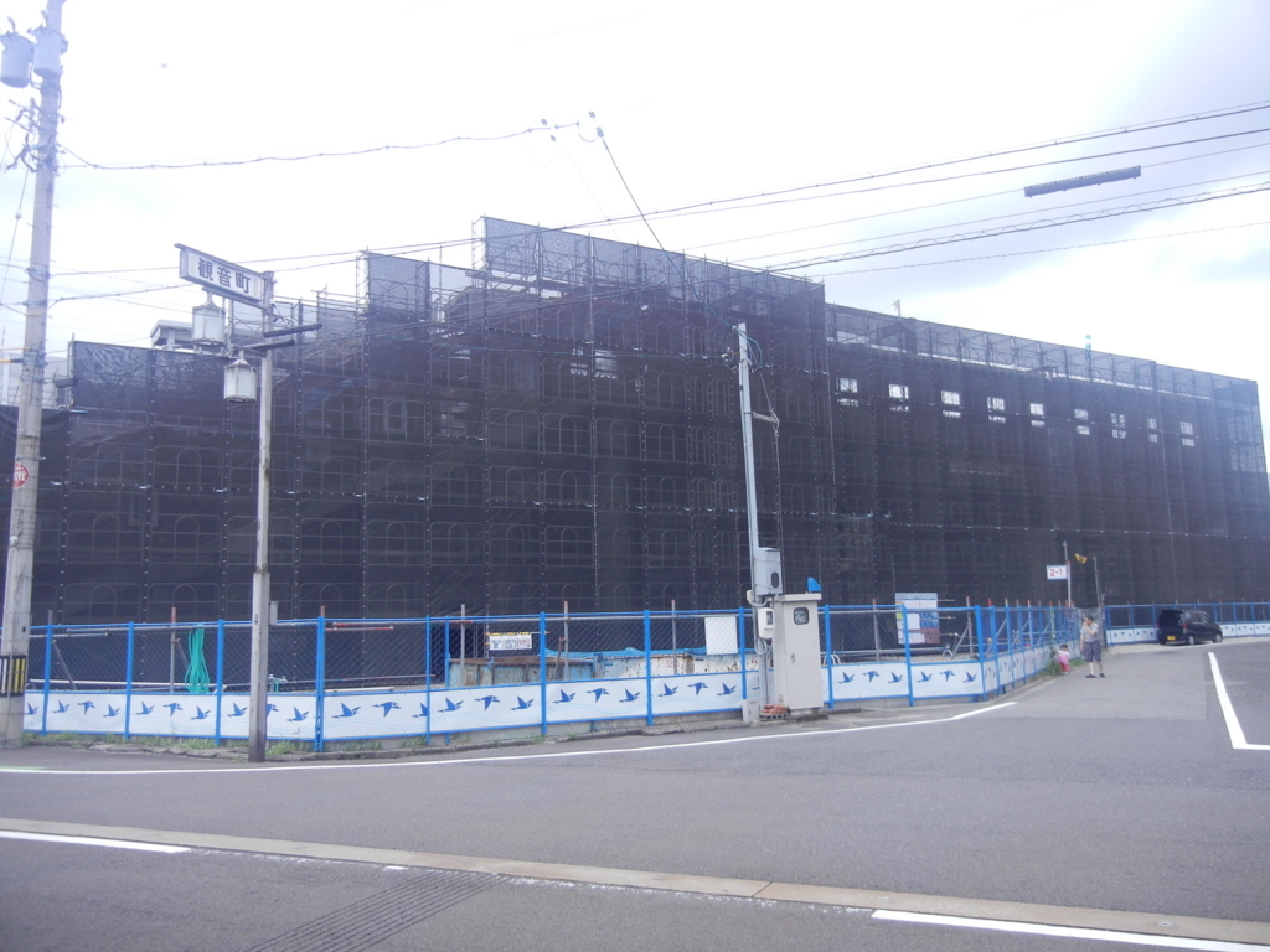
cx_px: 635
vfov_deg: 46.8
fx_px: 1101
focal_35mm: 30
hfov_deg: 60.0
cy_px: 476
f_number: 3.5
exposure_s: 1/299
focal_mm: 5.4
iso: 160
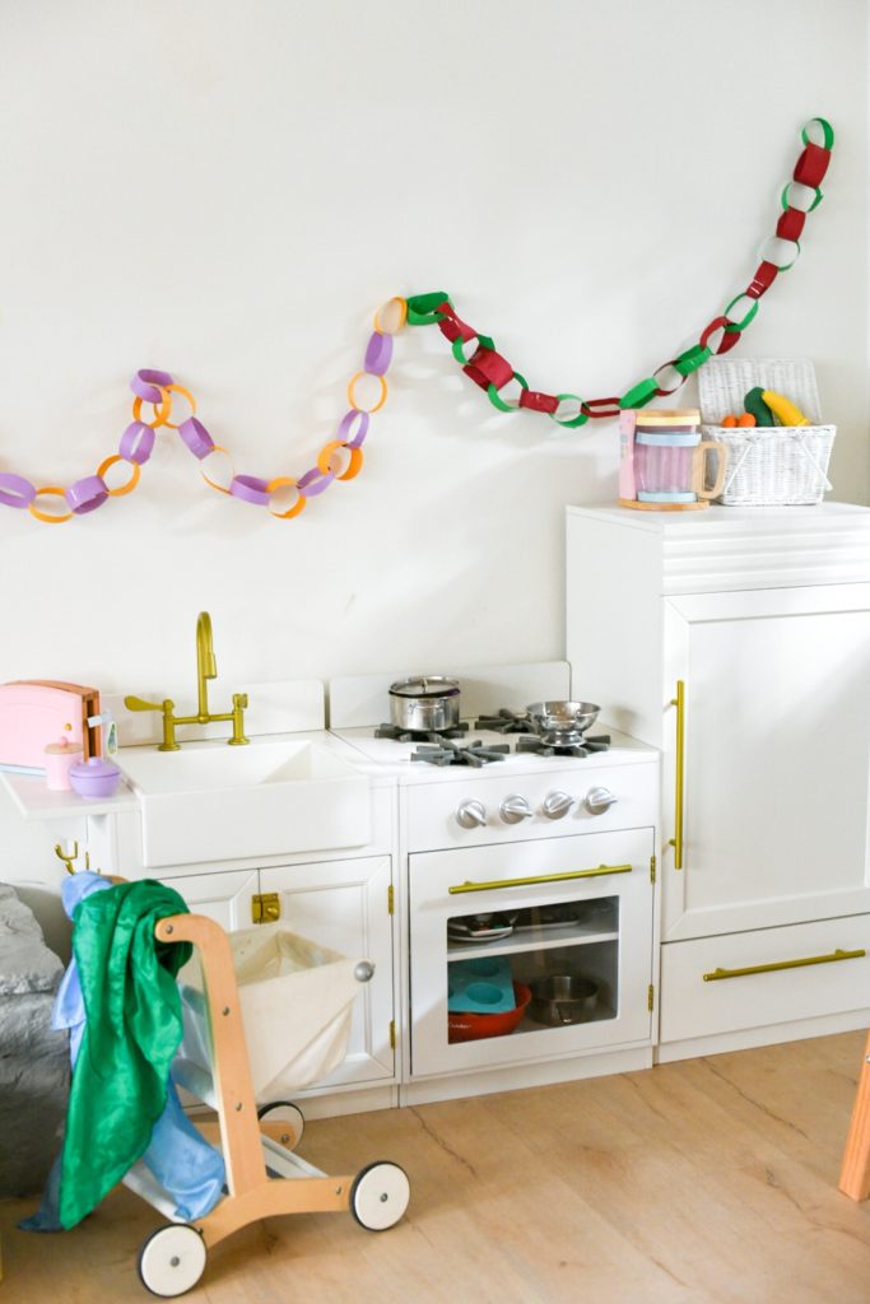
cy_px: 652
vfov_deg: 39.6
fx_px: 1812
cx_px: 435
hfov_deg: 27.0
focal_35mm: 50
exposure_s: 1/60
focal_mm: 50
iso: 1000
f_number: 4
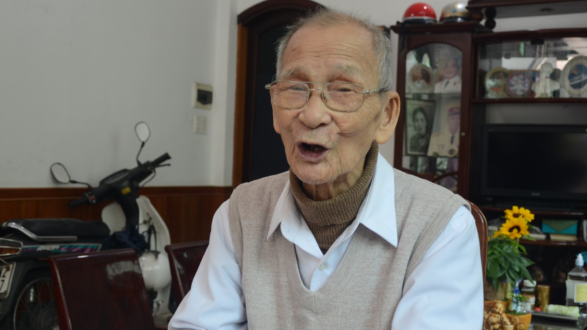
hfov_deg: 42.3
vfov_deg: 24.6
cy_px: 194
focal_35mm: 49
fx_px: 757
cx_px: 325
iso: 250
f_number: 4
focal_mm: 25
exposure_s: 1/40
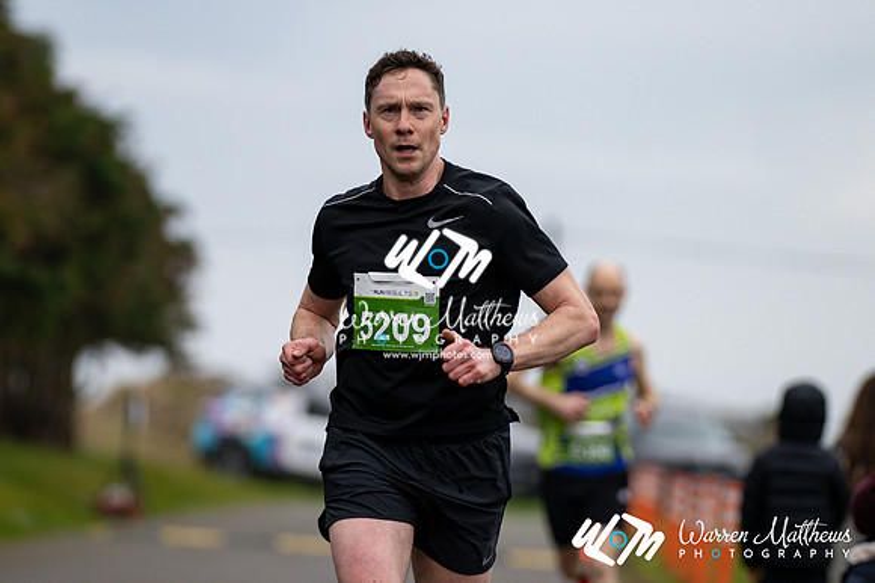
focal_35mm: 292
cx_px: 438
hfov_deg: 7.1
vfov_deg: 4.7
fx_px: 7093
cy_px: 292
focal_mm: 195
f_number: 2.8
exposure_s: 1/1600
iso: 280
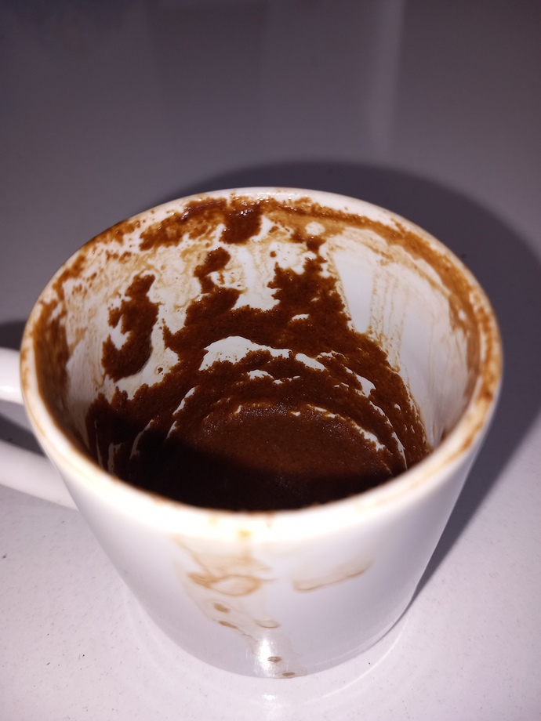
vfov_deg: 65.3
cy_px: 360
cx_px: 270
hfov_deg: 51.4
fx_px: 563
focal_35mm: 27
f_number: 1.8
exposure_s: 1/122
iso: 20
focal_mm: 4
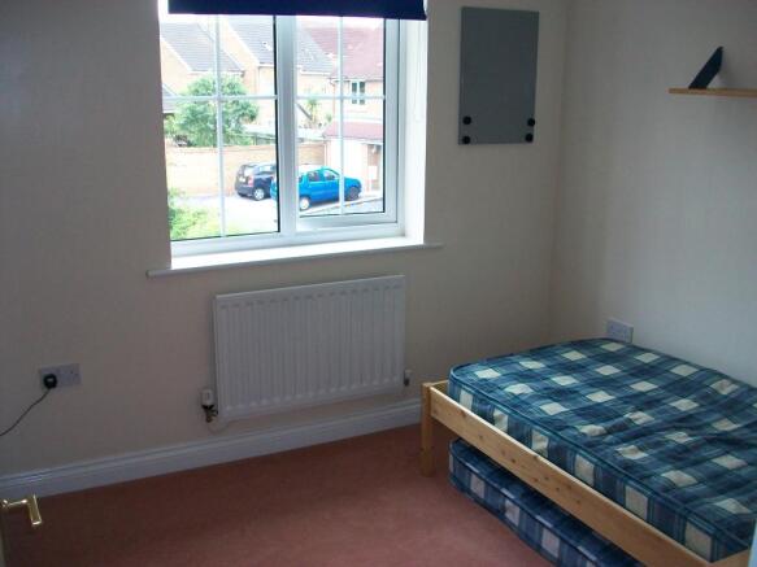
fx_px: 743
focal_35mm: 34
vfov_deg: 41.8
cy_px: 284
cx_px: 378
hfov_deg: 54.0
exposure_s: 1/80
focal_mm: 5.7
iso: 120
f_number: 2.8
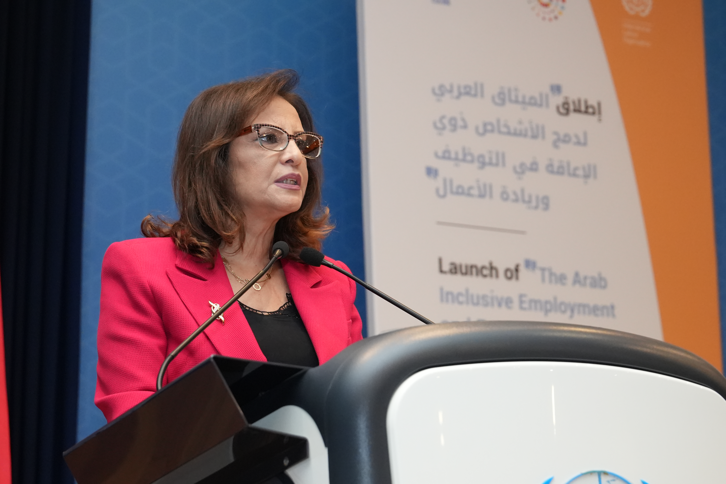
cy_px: 242
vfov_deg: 13.0
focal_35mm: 105
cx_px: 363
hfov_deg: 19.5
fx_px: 2117
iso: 4000
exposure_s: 1/160
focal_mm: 70
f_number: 5.6
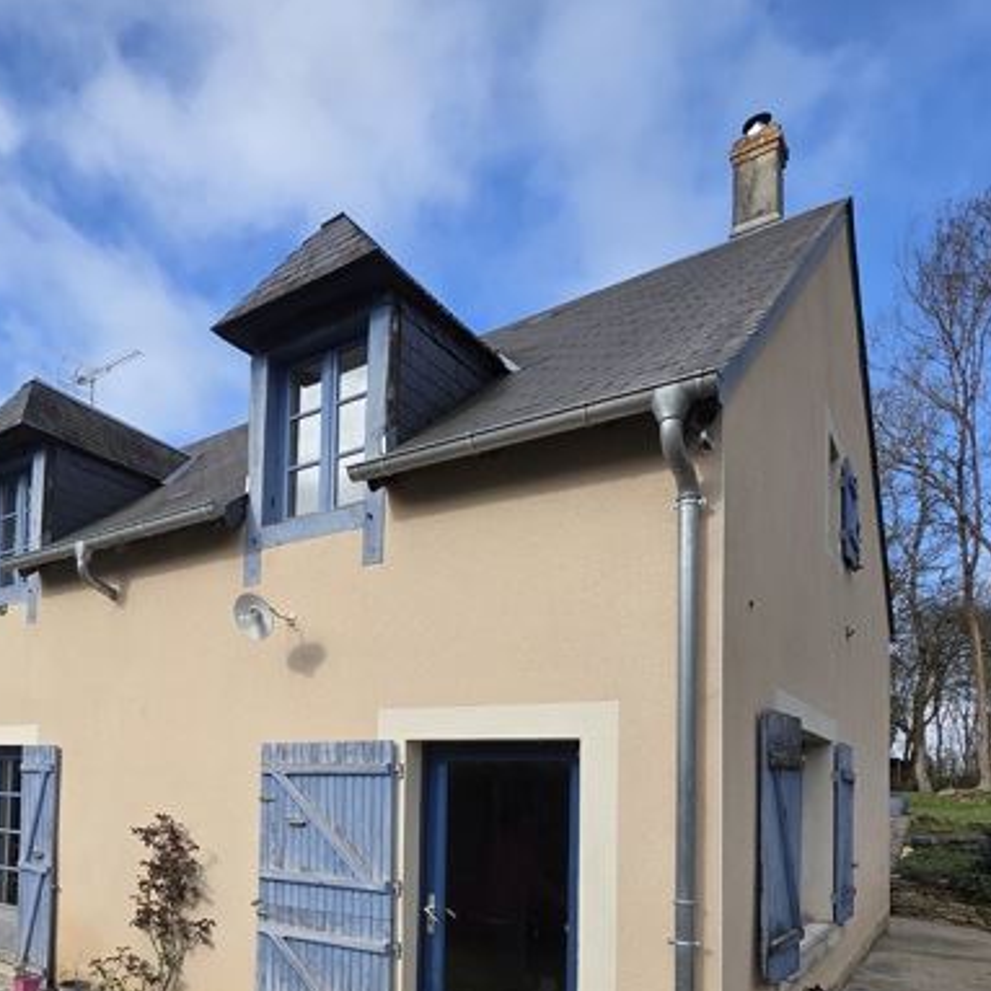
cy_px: 750
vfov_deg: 61.2
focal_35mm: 24
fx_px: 777
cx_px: 248
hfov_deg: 61.4
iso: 40
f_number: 1.9
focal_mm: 2.2
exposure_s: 1/1343
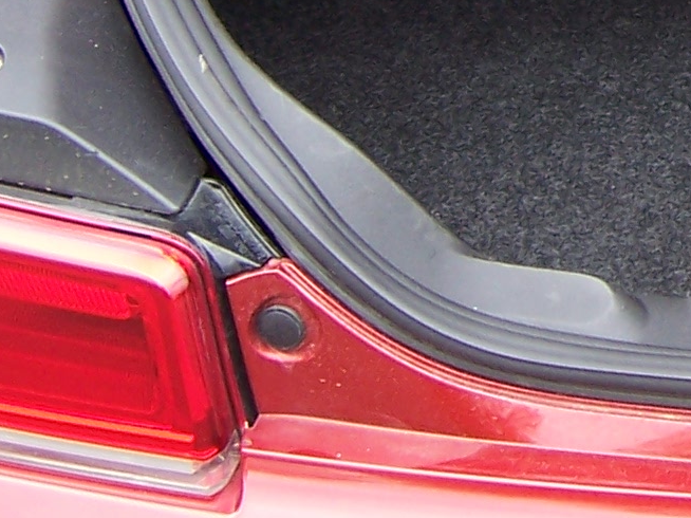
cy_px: -328
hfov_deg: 14.3
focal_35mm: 130
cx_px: 1000
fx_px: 2594
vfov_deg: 10.9
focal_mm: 5.5
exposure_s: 1/90
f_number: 3.4
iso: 80
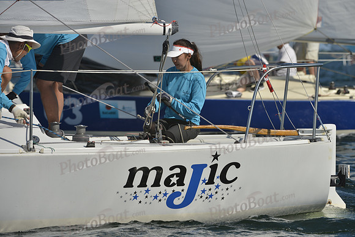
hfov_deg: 7.4
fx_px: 2762
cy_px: 118
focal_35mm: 280
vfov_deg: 4.9
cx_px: 178
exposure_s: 1/1250
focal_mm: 280
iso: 200
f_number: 8
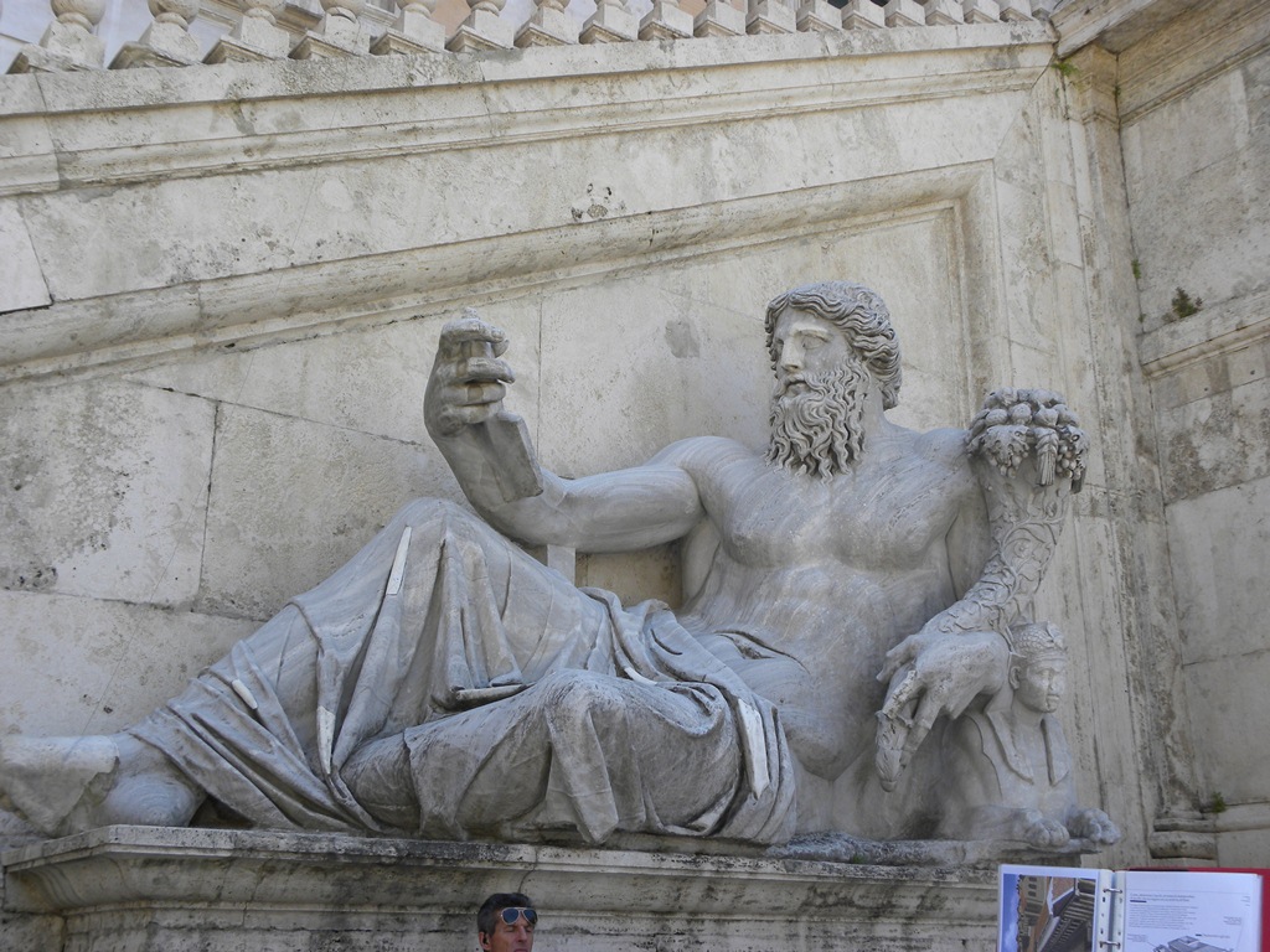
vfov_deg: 35.1
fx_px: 1504
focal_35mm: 41
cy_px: 476
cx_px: 635
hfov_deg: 45.8
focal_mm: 7.3
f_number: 4
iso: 64
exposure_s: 1/148
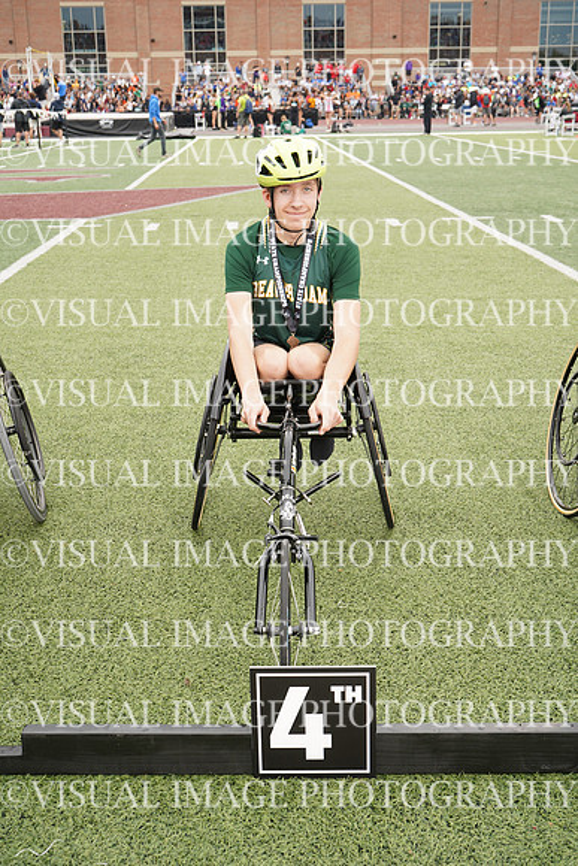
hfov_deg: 32.6
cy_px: 433
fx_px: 987
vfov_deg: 47.4
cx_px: 289
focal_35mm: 41
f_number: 8
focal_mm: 41
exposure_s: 1/125
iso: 200
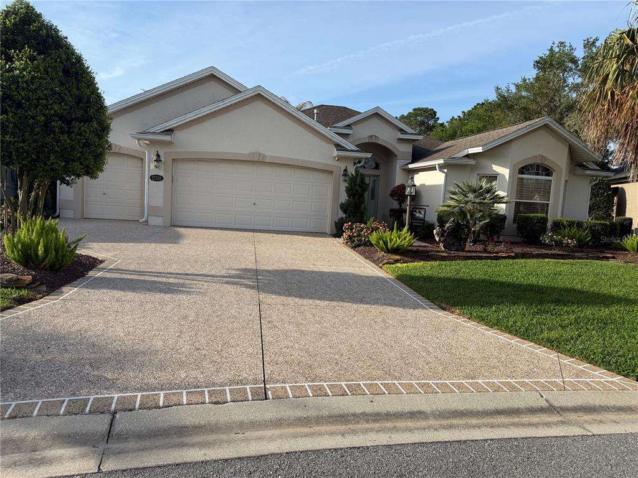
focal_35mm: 24
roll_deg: -3.4
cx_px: 319
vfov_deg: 56.8
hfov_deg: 71.6
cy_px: 239
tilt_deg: -5.5
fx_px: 442
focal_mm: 6.76
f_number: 1.78
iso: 80
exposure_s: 1/3759
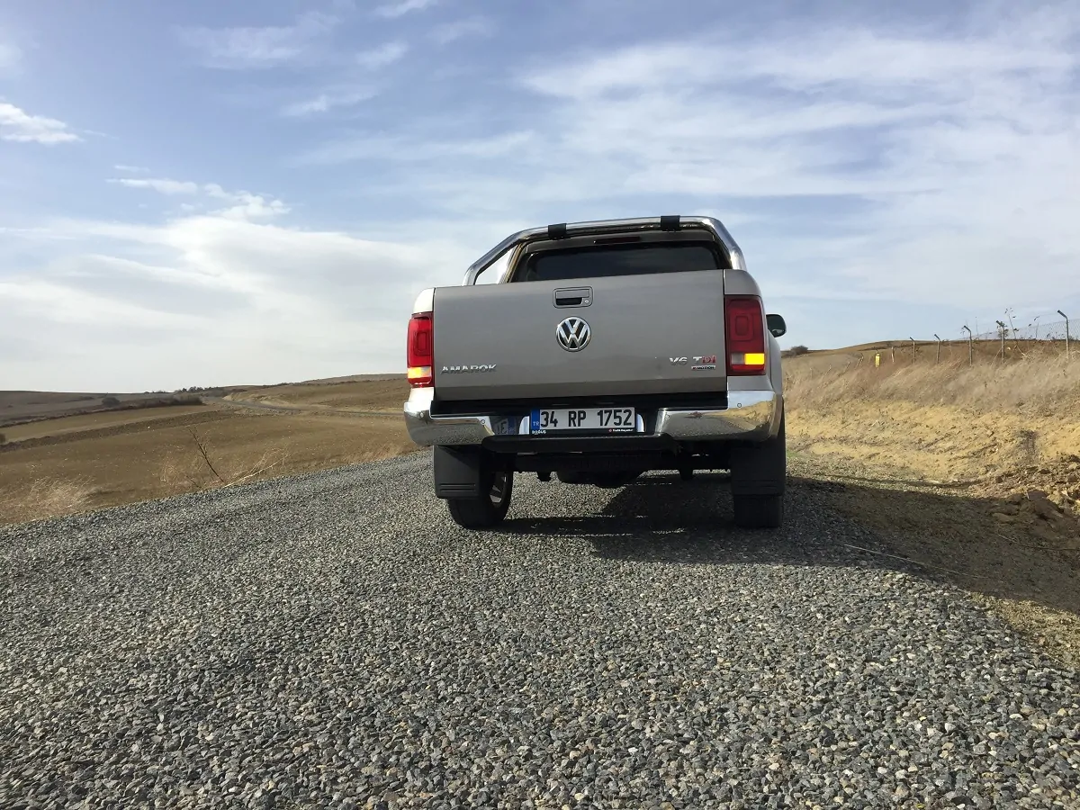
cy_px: 405
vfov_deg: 48.2
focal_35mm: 29
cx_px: 540
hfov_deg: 61.7
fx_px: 905
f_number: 2.2
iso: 32
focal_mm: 4.15
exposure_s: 1/1980
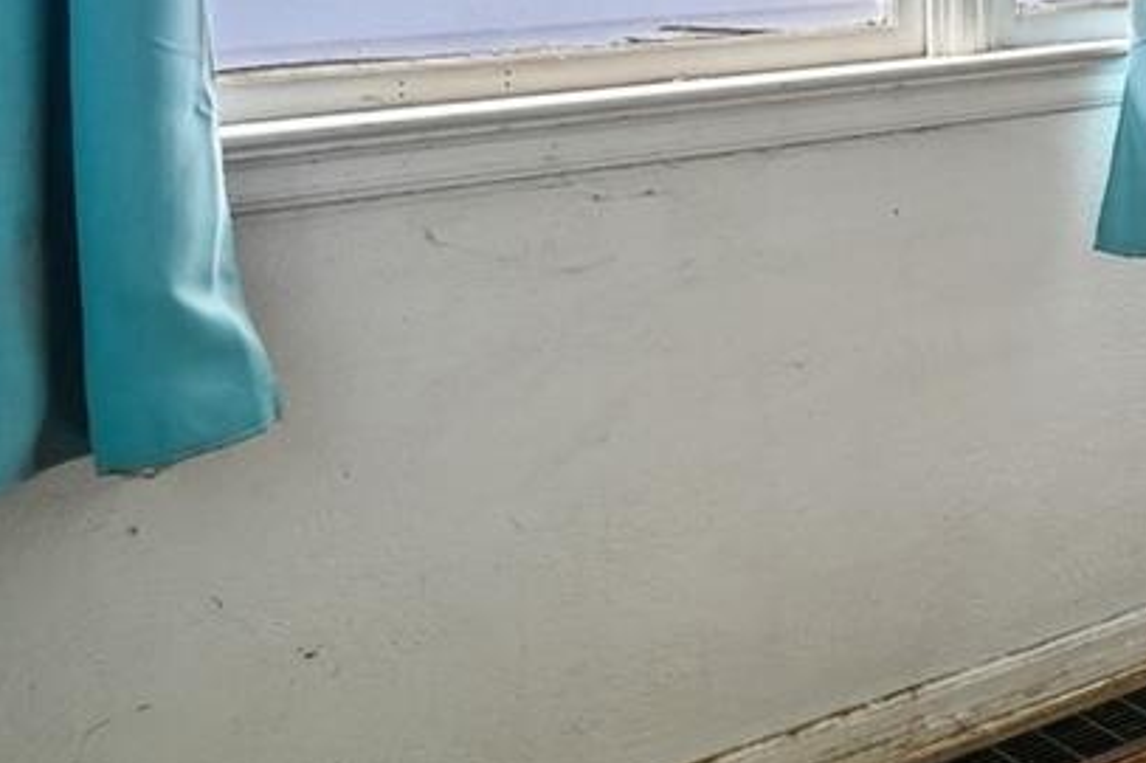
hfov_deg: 20.1
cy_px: -197
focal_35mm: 55
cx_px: 2227
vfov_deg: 22.3
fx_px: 1750
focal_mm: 14
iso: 400
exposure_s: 1/10
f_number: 10
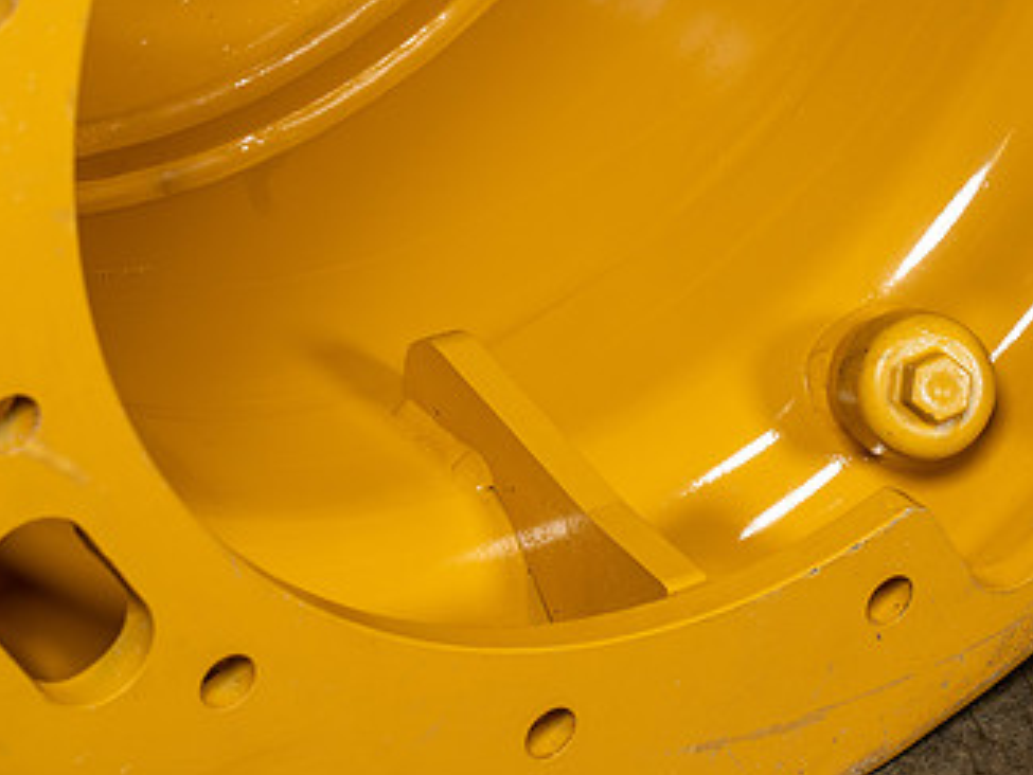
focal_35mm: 163
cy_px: 354
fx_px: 4866
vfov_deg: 9.1
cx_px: 788
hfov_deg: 12.1
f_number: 7.1
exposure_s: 1/125
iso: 800
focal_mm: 95
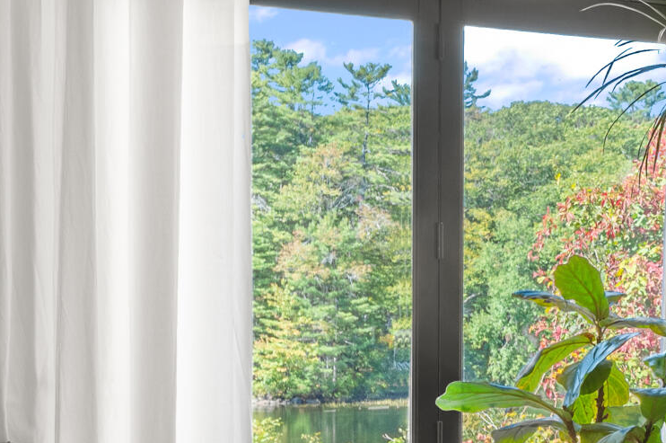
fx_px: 1645
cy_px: 320
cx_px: 1128
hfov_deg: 18.8
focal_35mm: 89
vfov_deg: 15.3
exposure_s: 1/1.67
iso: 320
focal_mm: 22
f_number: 9
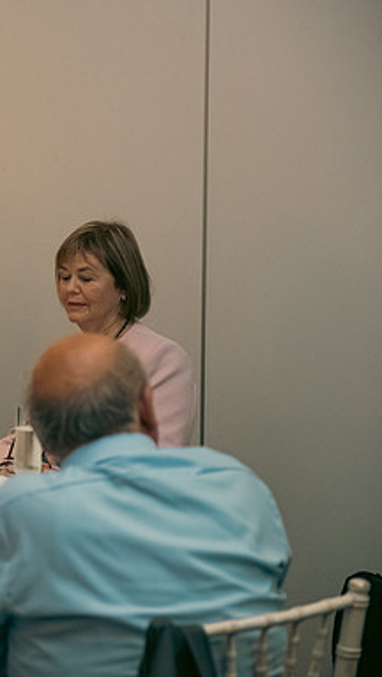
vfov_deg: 19.3
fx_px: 1995
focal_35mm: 111
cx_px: -120
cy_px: 340
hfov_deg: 10.7
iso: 2000
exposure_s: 1/160
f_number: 3.5
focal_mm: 70
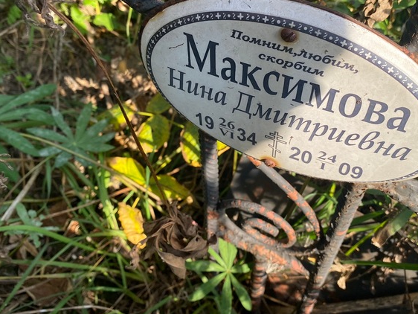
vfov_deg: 38.2
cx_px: 234
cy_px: 103
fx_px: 447
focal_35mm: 37
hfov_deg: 50.0
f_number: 1.8
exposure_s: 1/517
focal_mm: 4.25
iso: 32
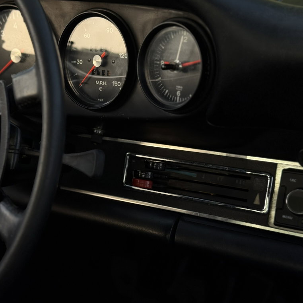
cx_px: 105
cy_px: 152
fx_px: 564
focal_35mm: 57
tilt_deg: -19.8
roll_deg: +0.6
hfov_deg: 29.9
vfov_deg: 30.0
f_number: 1.78
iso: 100
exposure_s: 1/437
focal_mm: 6.76
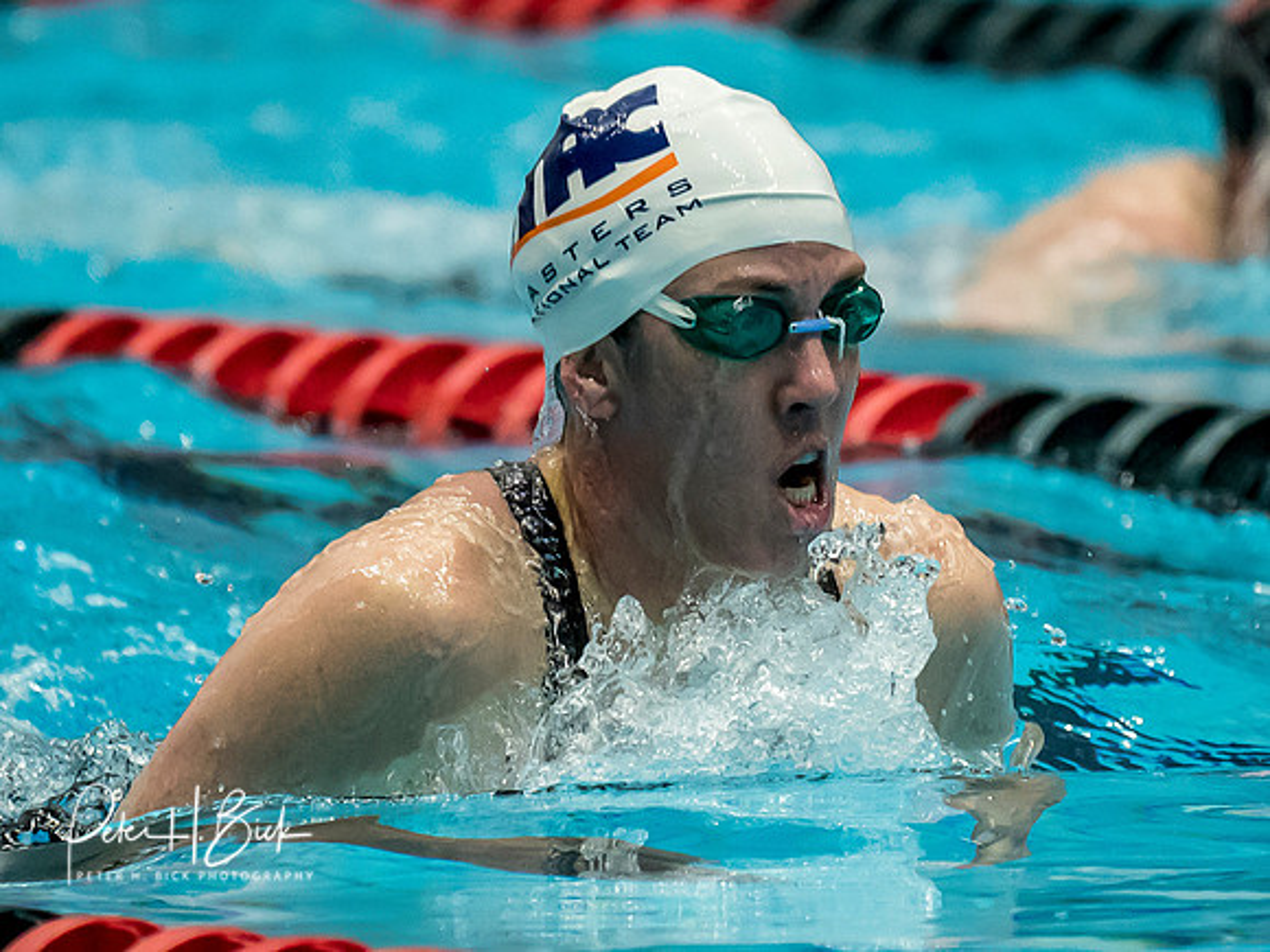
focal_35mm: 907
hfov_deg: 2.2
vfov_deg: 1.6
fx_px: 33273
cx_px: 950
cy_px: 828
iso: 2500
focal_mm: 200
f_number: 2.8
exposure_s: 1/1000
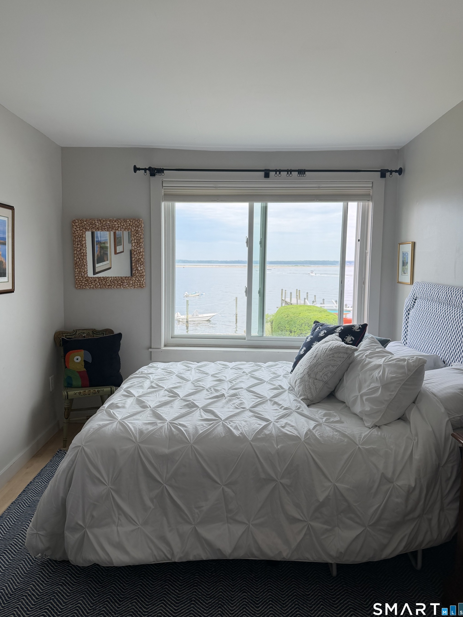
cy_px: 300
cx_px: 229
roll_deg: -1.8
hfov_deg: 54.9
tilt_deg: -3.9
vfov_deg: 69.4
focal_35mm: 25
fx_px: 446
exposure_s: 1/514
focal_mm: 6.76
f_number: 1.78
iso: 100
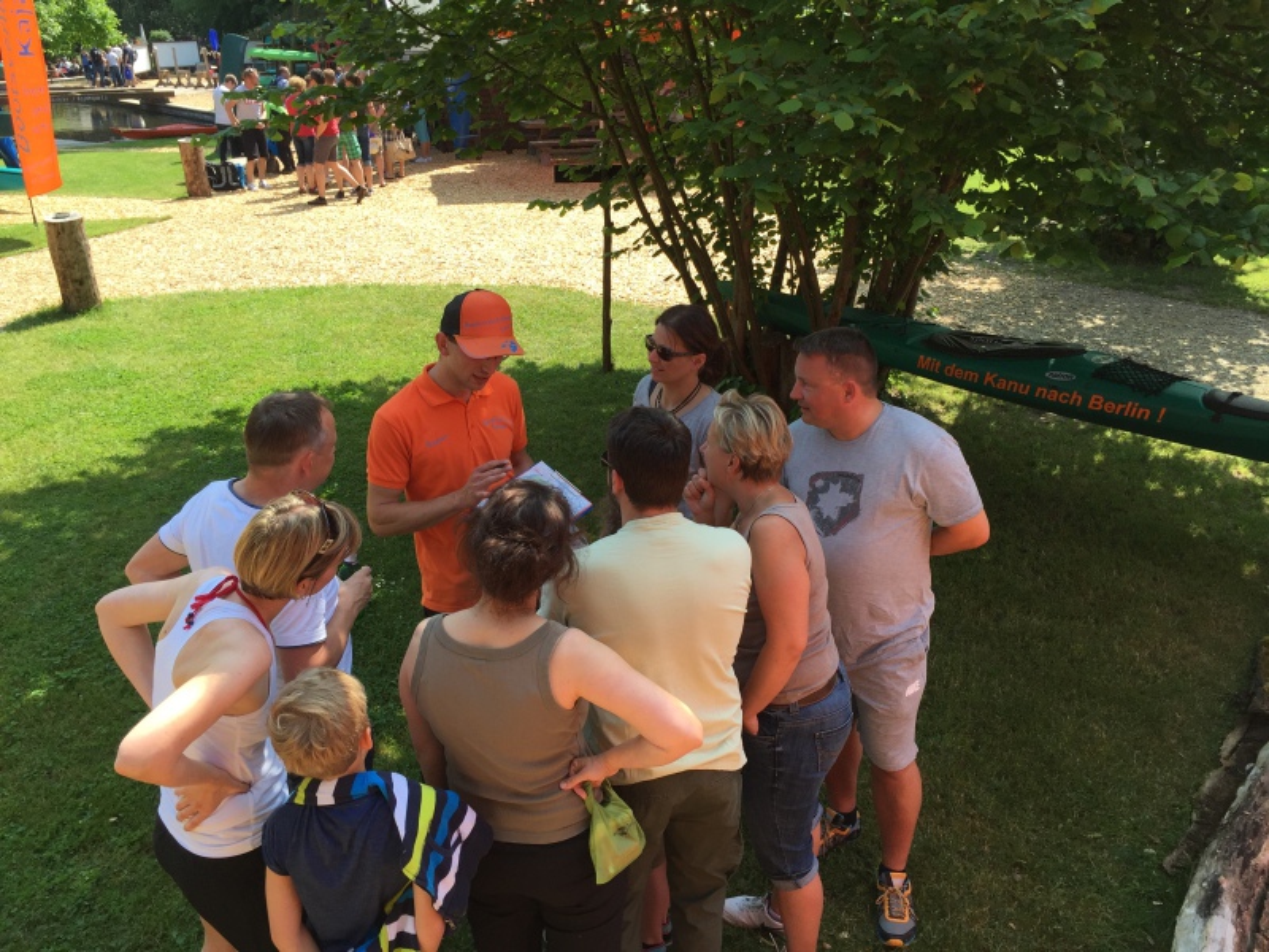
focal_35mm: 29
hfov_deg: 61.7
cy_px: 476
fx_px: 1063
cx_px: 634
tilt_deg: -22.2
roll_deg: -1.4
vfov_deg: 48.2
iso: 32
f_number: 2.2
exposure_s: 1/628
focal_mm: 4.15
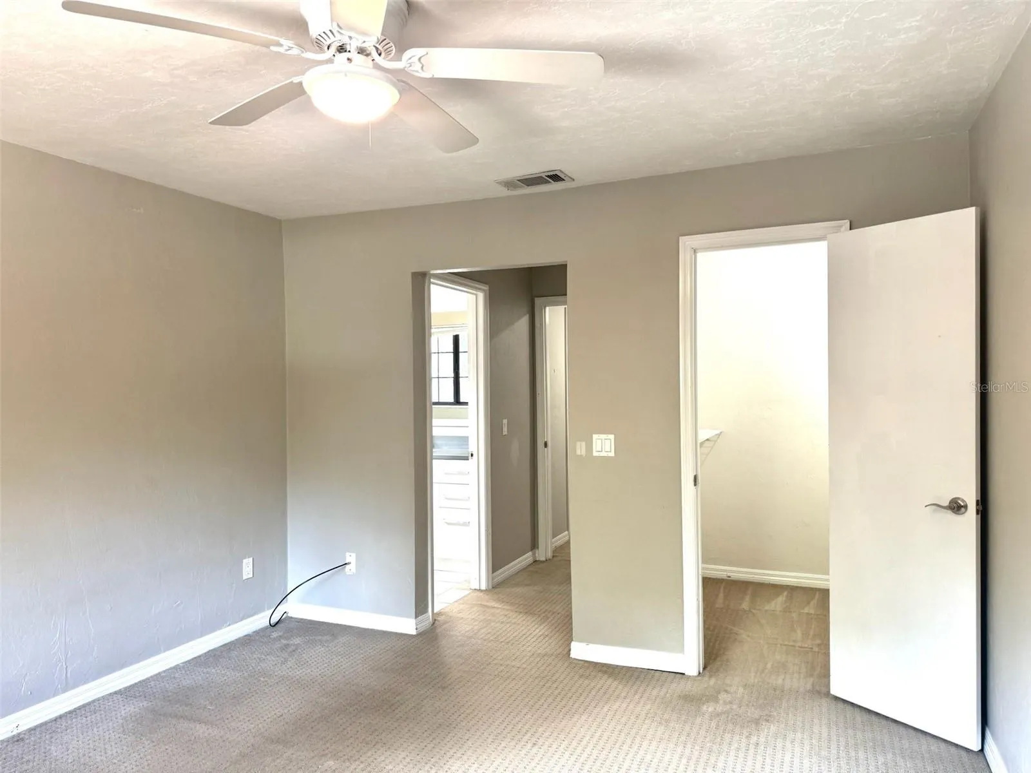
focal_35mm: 24
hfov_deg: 71.6
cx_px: 516
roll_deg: +1.0
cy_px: 386
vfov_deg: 56.8
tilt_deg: -0.1
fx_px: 715
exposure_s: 1/60
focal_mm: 6.76
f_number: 1.78
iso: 125
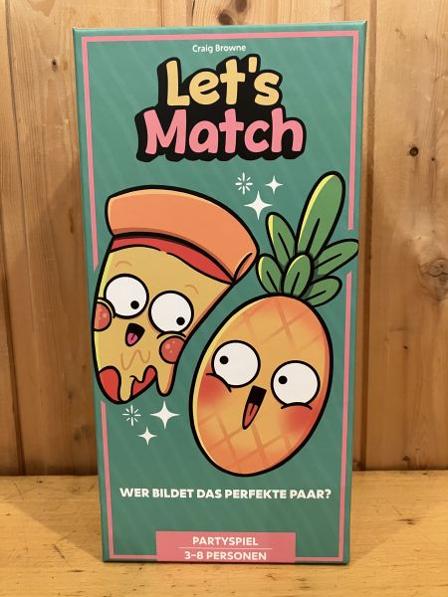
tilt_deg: -6.7
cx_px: 224
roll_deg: +0.2
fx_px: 483
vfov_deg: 63.4
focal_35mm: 28
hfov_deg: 49.7
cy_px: 298
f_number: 1.8
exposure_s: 1/33
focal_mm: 3.99
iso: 250
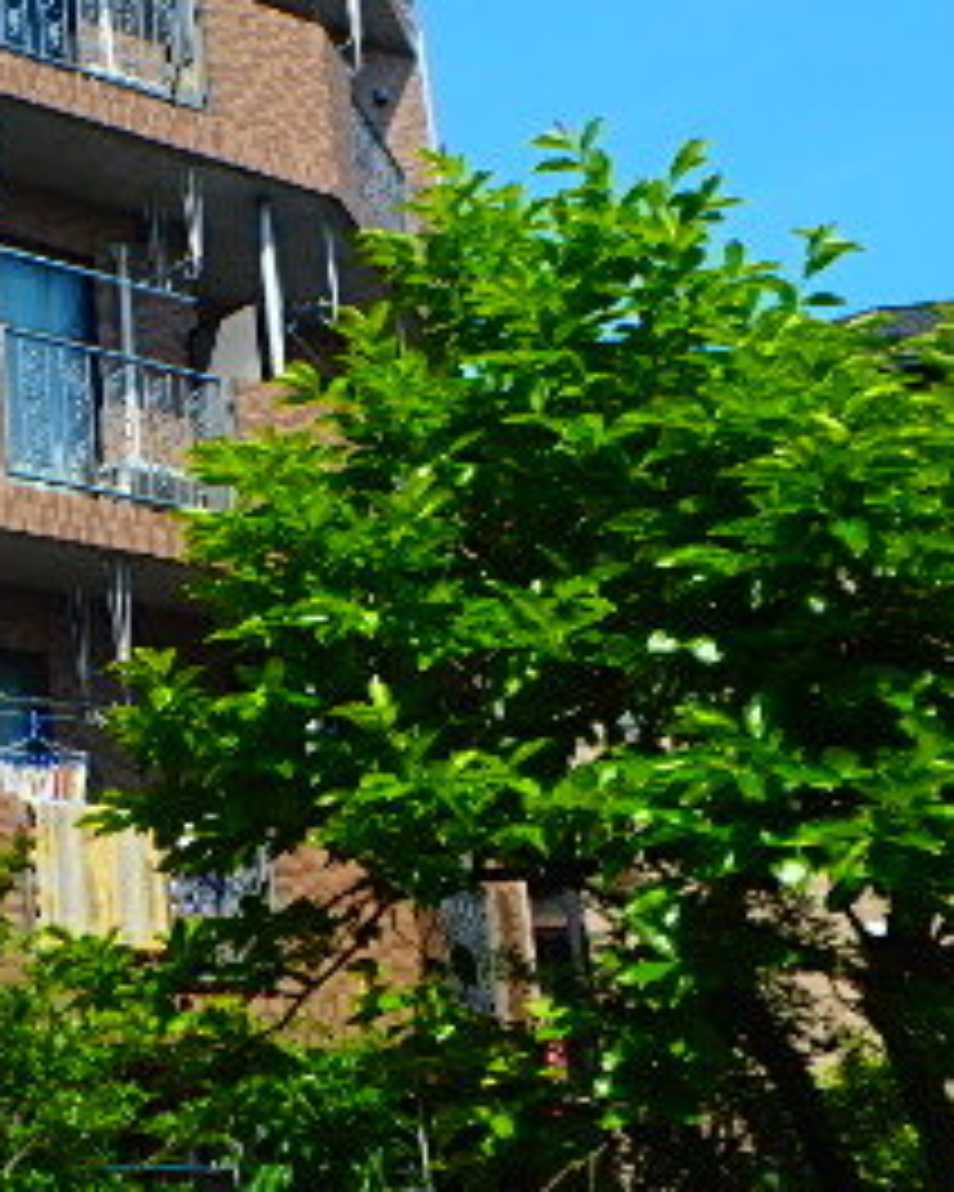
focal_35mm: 59
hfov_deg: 23.5
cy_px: 612
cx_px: -202
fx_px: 2082
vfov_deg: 32.0
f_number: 4.1
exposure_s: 1/800
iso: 125
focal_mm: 4.5
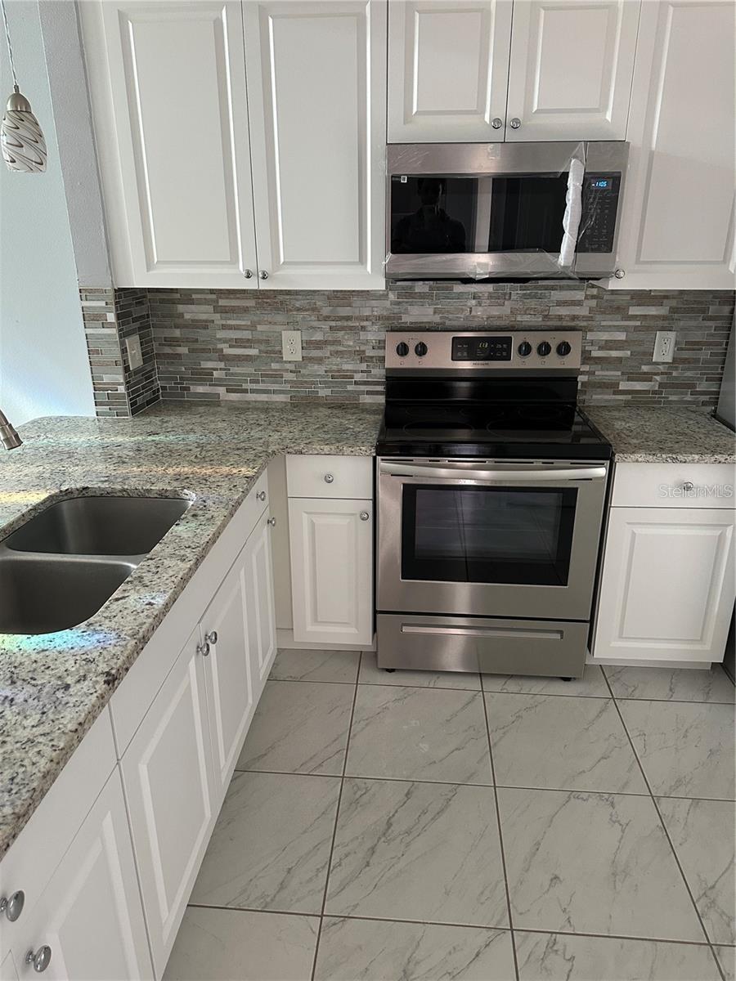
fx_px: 680
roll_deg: +0.2
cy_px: 490
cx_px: 368
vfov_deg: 71.6
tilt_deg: -21.8
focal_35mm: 24
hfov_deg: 56.8
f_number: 1.78
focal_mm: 6.86
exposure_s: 1/60
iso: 400
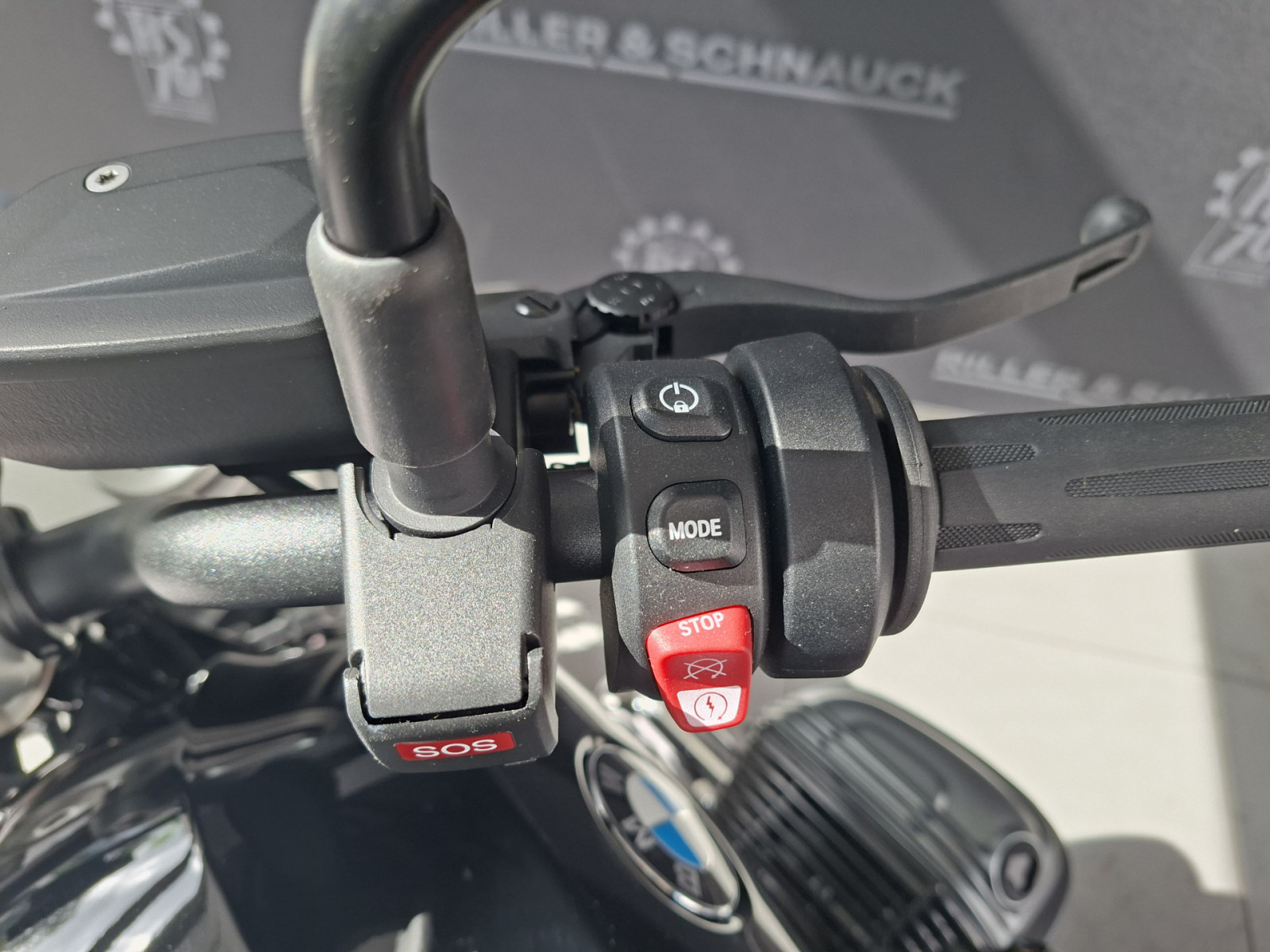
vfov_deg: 58.9
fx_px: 844
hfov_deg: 73.9
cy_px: 476
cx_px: 635
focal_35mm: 23
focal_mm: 5.54
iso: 40
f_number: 1.8
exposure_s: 1/122
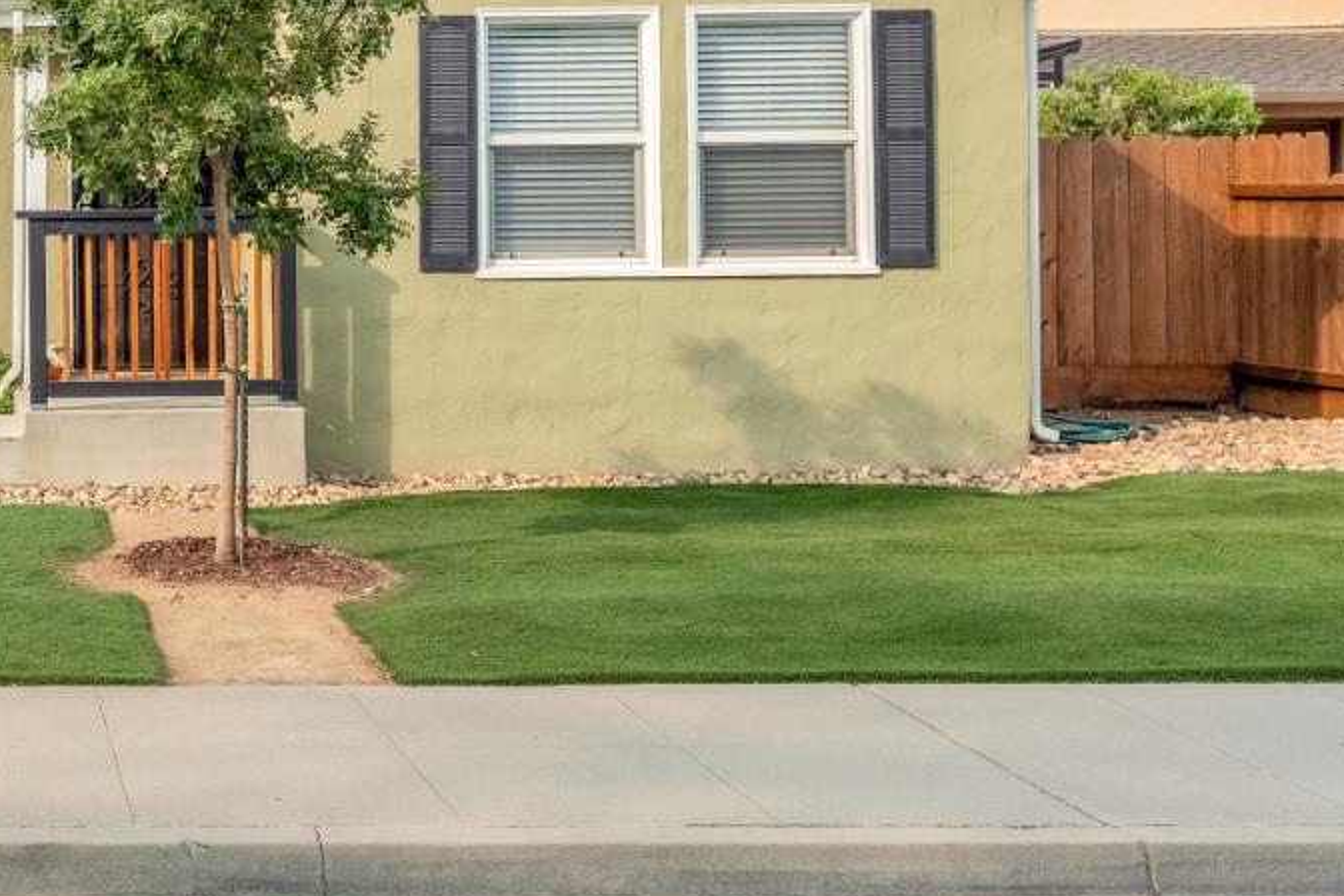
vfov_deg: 23.2
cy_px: 228
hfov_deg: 30.9
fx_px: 2165
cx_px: -122
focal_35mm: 58
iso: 640
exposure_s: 1/1600
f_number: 7.1
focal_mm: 26
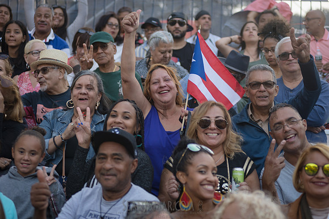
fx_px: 731
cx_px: 164
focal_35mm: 80
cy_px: 110
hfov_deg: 25.4
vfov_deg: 17.1
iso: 160
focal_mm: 80
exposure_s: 1/200
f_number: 3.5
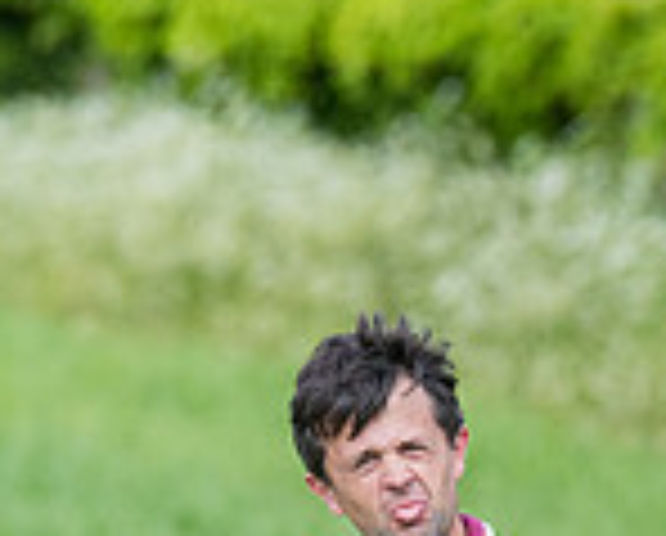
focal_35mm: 1213
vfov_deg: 1.3
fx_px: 23957
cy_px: 640
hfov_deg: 1.6
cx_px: 1130
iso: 400
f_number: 4
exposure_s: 1/2500
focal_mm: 200
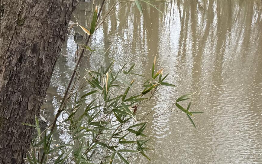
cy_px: 10
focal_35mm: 88
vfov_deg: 14.7
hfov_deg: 23.1
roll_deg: -5.6
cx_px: 223
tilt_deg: -9.7
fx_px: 628
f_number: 1.78
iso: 80
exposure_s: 1/392
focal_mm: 6.76
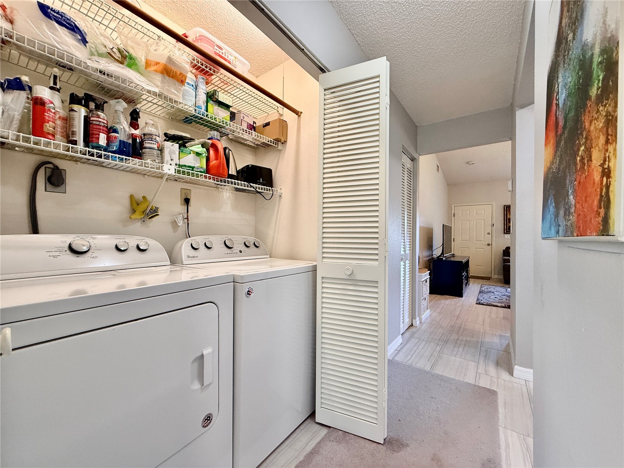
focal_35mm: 14
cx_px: 312
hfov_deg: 102.1
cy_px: 234
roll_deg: -0.8
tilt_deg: +1.0
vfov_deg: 85.7
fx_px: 252
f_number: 2.2
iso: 320
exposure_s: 1/120
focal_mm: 2.22
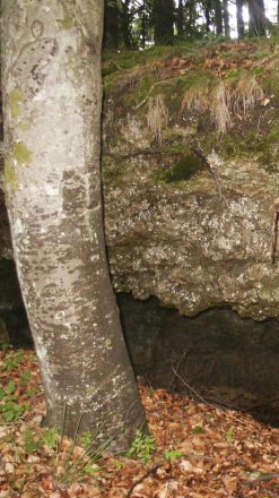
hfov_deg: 21.8
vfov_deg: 39.9
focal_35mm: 52
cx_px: 311
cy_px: 252
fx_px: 685
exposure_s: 1/45
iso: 200
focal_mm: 7.19
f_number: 3
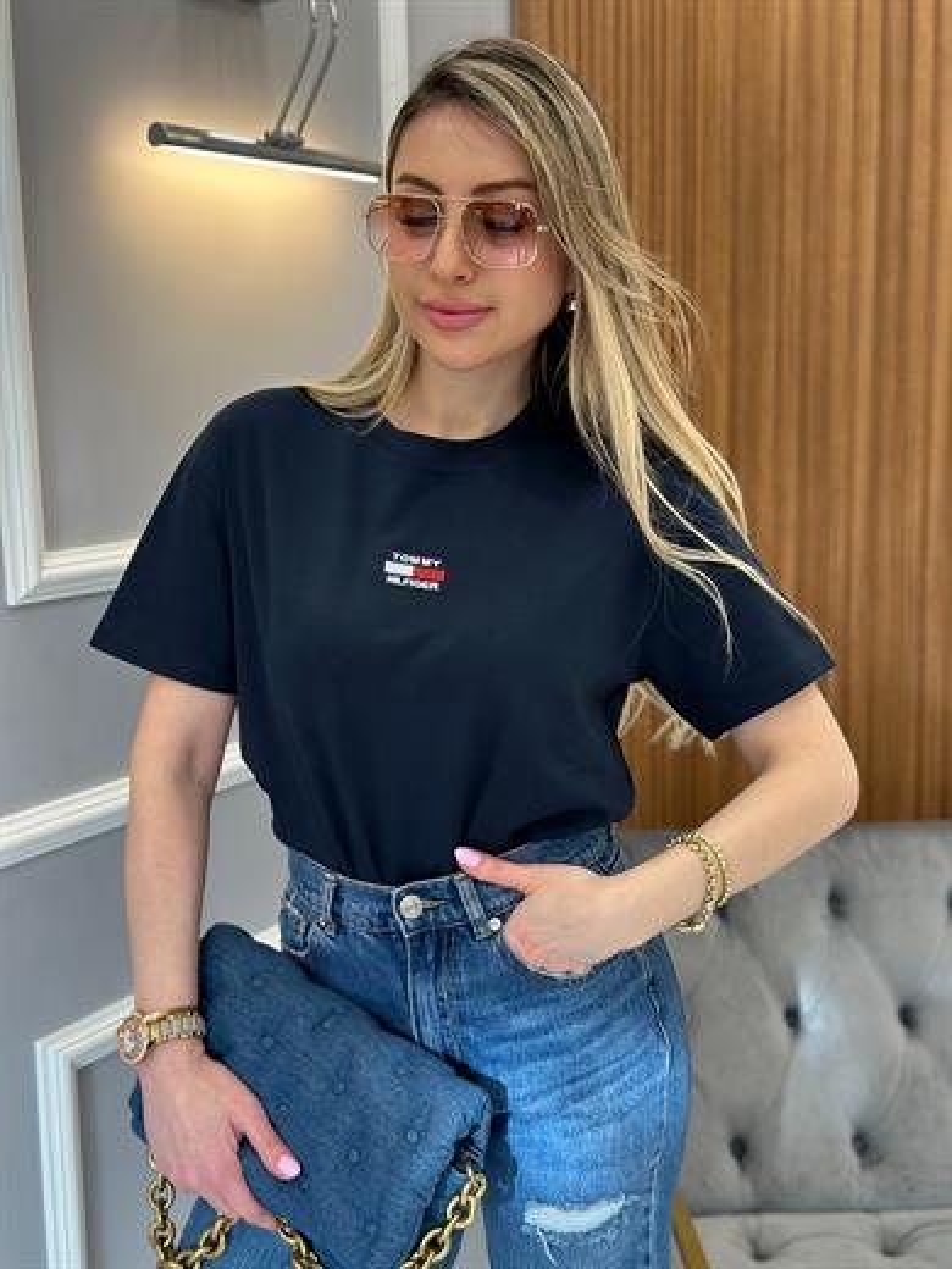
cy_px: 634
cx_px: 476
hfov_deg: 30.3
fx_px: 1760
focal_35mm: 48
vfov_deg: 39.7
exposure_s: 1/100
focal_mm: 6.86
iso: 100
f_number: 1.78
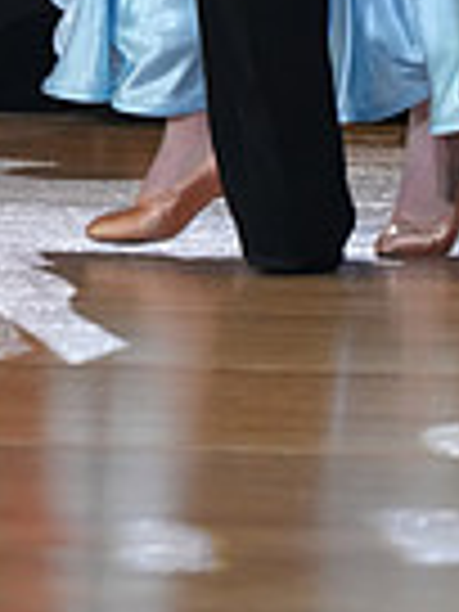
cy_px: -675
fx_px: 7620
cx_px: 218
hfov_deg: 3.5
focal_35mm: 431
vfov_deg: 4.5
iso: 3200
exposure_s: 1/400
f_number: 4
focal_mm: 105
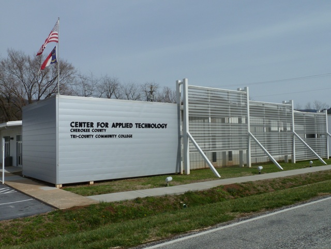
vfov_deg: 44.2
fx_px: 306
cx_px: 166
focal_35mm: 32
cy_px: 124
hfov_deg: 56.8
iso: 80
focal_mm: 5.3
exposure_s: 1/800
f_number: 5.6
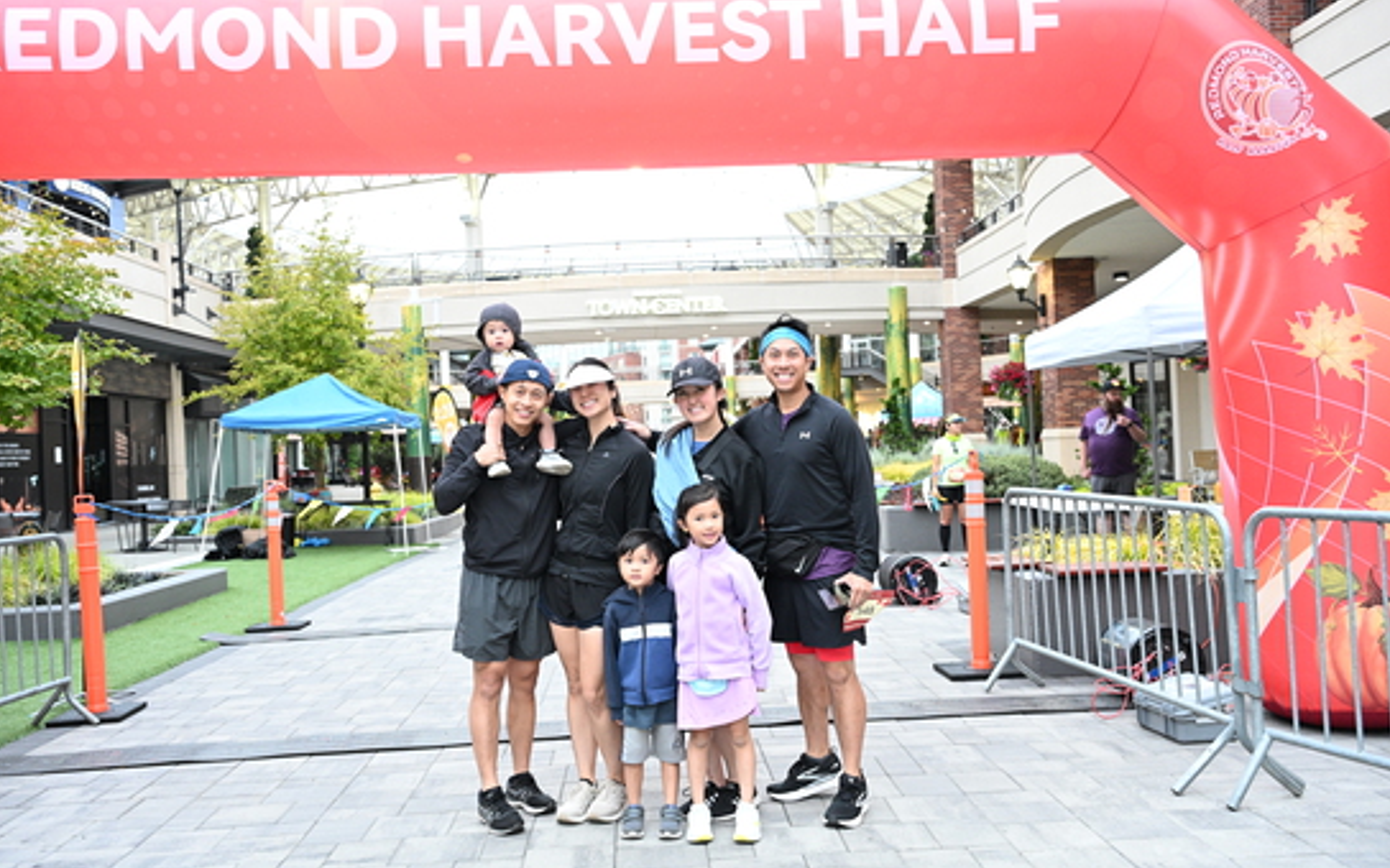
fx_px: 1250
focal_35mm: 33
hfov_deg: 58.1
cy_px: 438
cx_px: 690
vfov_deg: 38.3
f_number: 4
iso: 3200
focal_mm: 32
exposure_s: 1/250
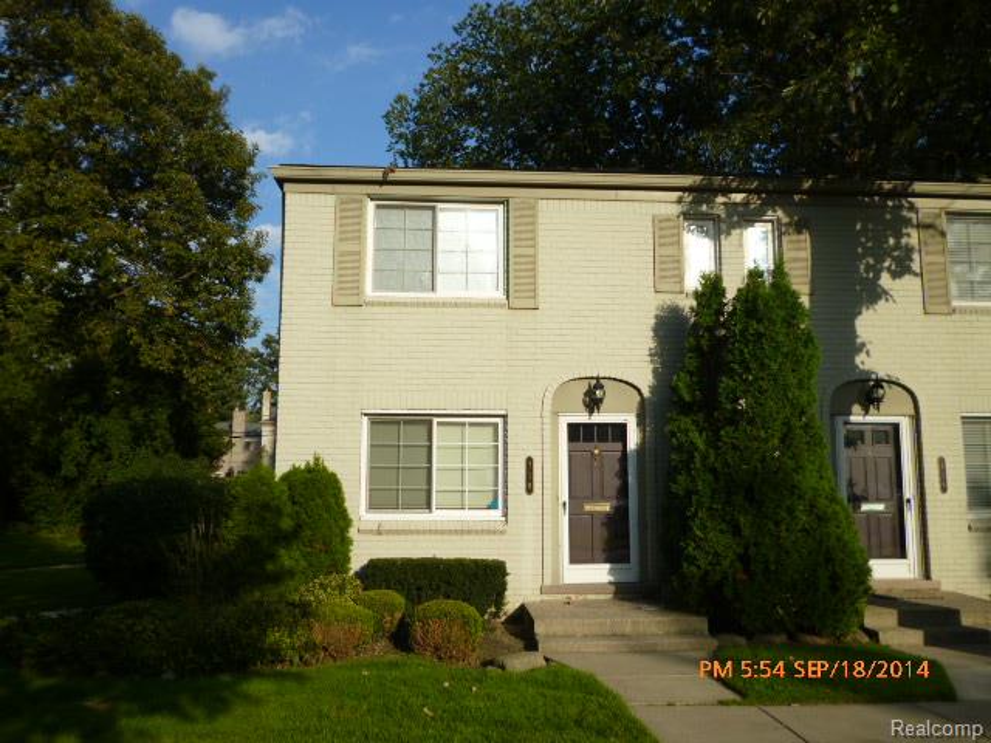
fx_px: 802
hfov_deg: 63.4
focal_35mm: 28
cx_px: 496
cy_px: 372
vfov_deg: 49.7
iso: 100
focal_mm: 5
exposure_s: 1/125
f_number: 9
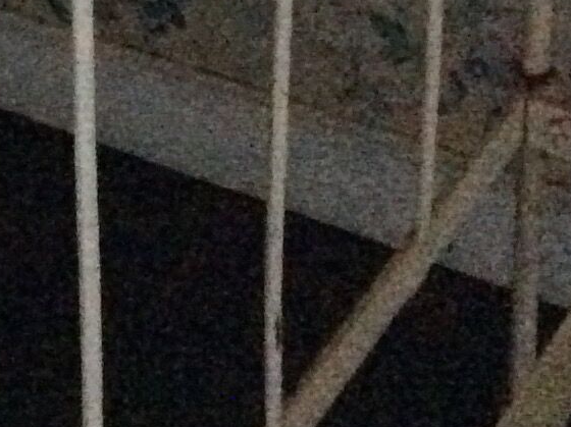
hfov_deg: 13.0
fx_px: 2439
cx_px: -91
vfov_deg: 9.7
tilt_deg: -29.3
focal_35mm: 148
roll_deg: +4.4
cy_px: -228
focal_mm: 3.3
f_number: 2.4
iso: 800
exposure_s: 1/17
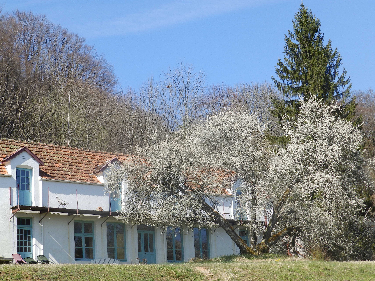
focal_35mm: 68
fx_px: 737
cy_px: 140
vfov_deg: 21.6
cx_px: 188
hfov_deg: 28.6
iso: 80
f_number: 4.7
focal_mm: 12.2
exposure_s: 1/500
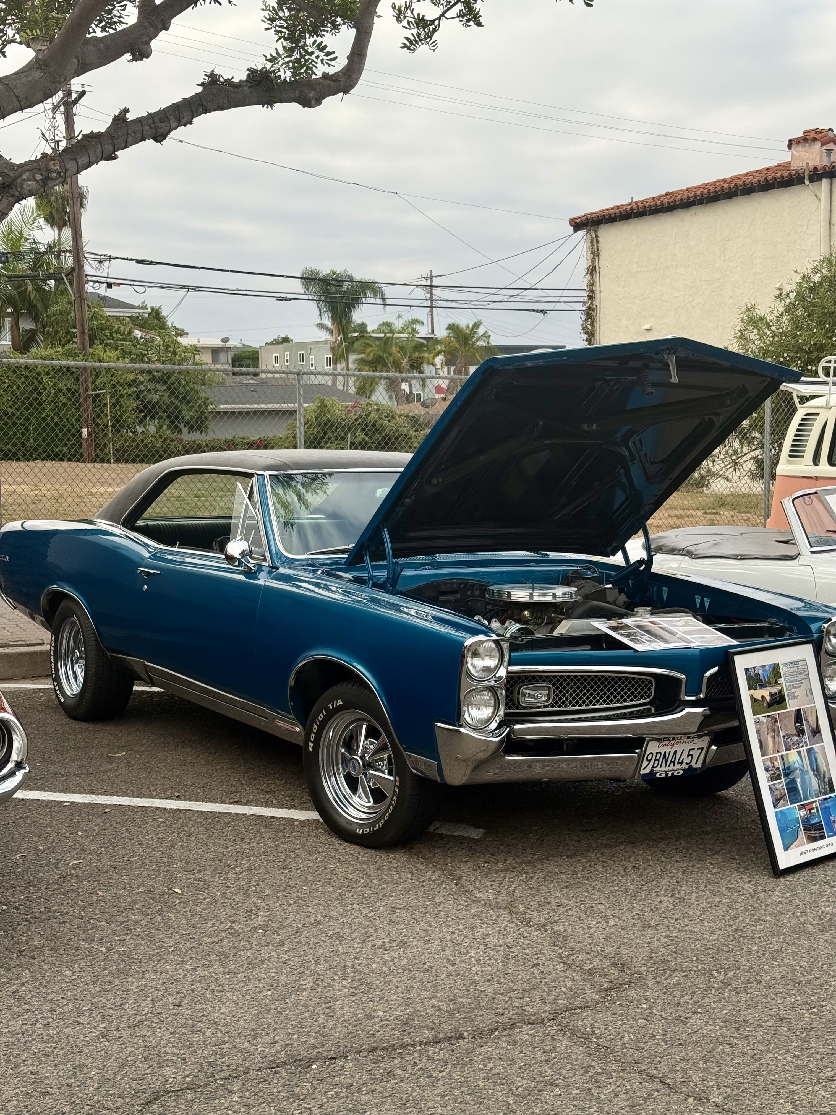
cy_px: 558
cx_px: 418
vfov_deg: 39.7
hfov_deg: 30.3
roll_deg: -0.1
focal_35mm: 48
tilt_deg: -7.1
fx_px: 1546
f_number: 1.78
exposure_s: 1/681
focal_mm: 6.76
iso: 64
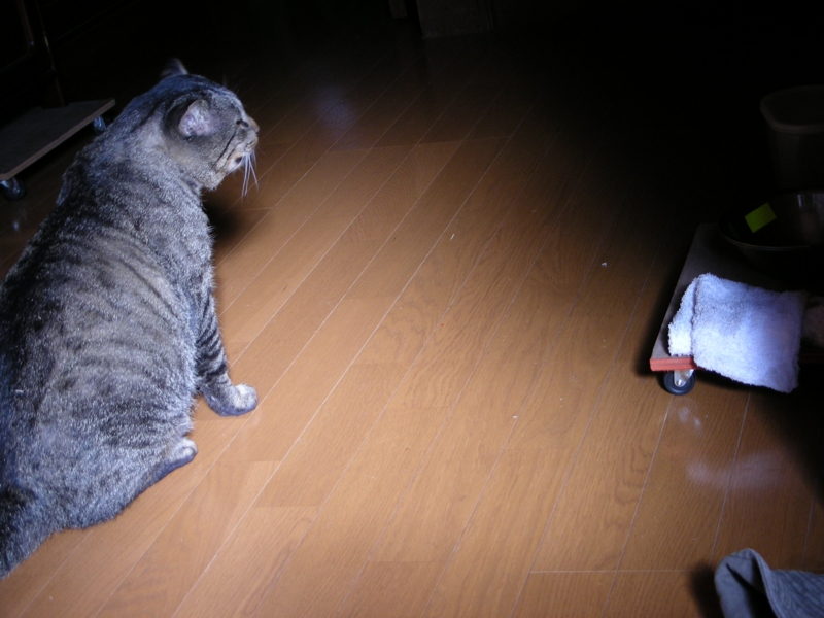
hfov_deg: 27.8
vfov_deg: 21.0
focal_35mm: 70
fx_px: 1666
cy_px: 309
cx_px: 412
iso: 89
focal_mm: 11.7
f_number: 3.5
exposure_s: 1/37.1
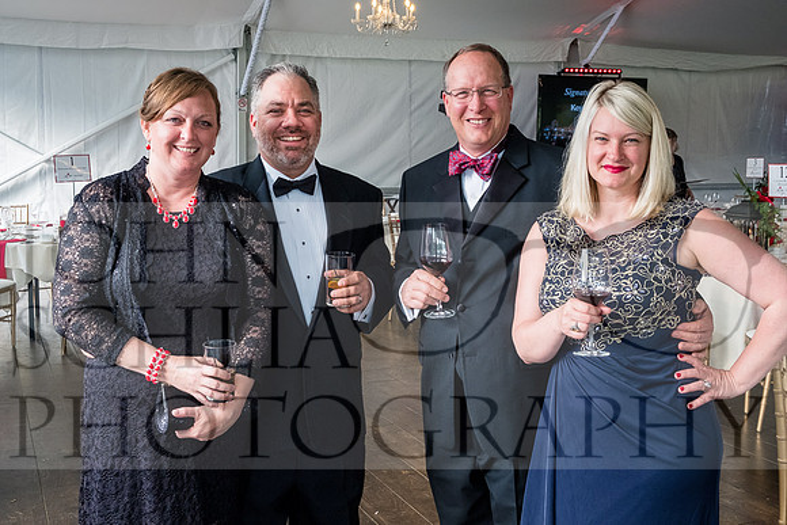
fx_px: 940
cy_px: 262
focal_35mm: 43
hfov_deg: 45.4
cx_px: 394
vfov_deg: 31.2
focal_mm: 28.9
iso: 2000
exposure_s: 1/160
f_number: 7.1
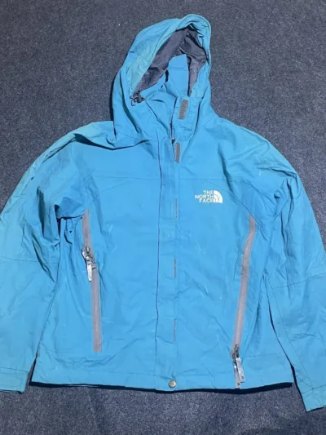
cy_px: 218
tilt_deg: -61.3
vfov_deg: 67.3
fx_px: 326
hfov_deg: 53.1
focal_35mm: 26
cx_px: 163
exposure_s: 1/50
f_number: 1.6
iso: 100
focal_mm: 4.2
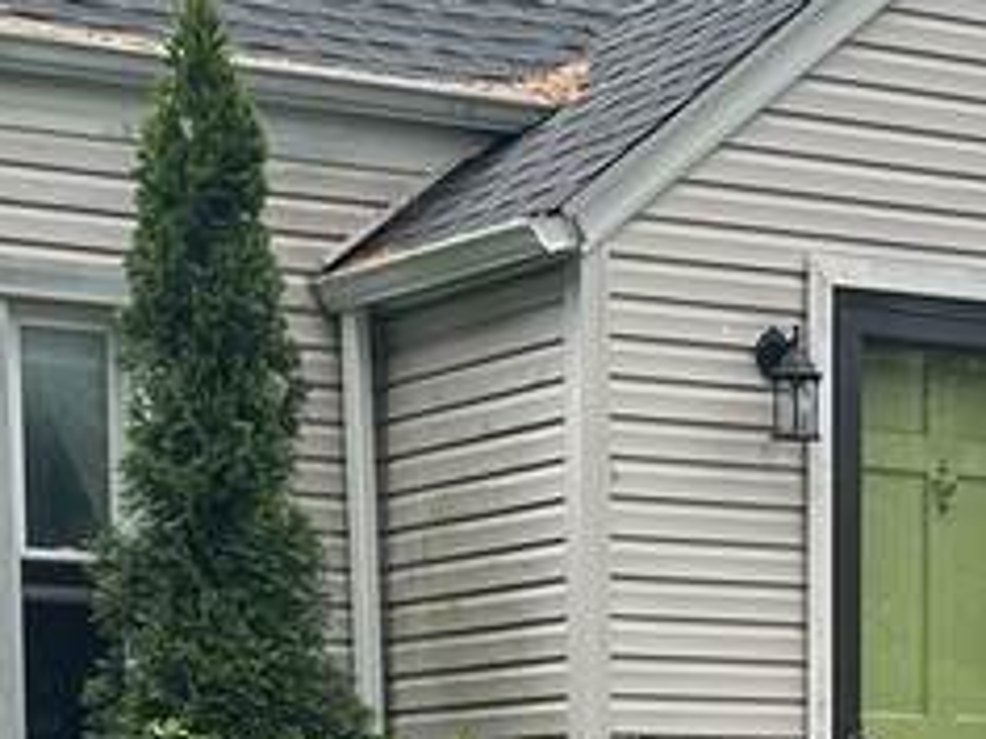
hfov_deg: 15.1
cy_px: 1161
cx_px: 790
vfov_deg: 10.9
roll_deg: +0.4
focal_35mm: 130
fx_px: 3703
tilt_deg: -4.0
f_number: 1.78
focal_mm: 6.86
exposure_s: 1/567
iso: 80
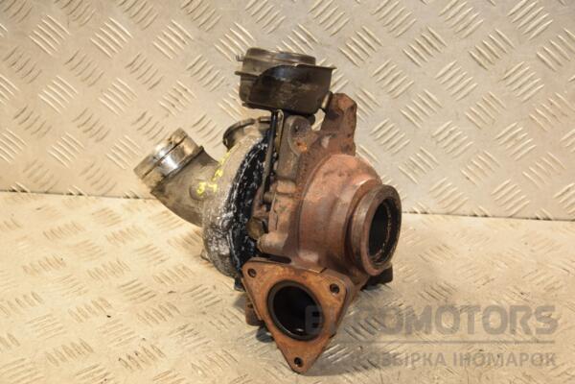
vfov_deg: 18.9
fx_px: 1150
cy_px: 192
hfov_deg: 28.1
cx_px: 288
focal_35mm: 72
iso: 800
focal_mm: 48
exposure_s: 1/200
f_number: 5
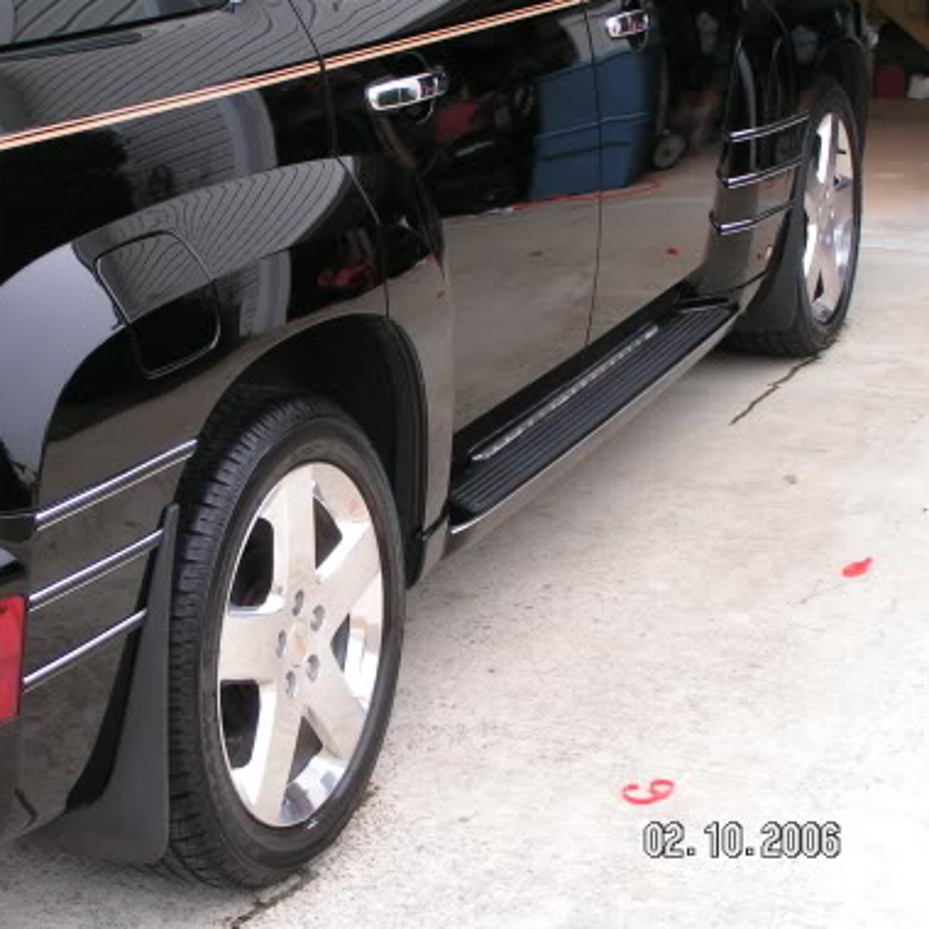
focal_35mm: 75
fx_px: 2277
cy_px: 462
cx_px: 318
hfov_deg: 23.0
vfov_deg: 23.1
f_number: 4.5
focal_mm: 9.7
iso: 50
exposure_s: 1/100
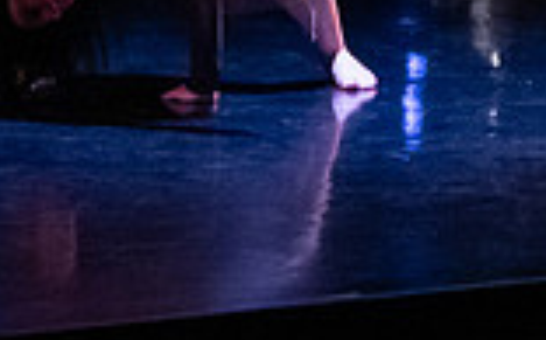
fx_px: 4651
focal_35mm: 313
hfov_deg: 6.7
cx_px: 572
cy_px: -530
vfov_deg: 4.1
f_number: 3.2
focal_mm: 52
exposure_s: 1/320
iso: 4000
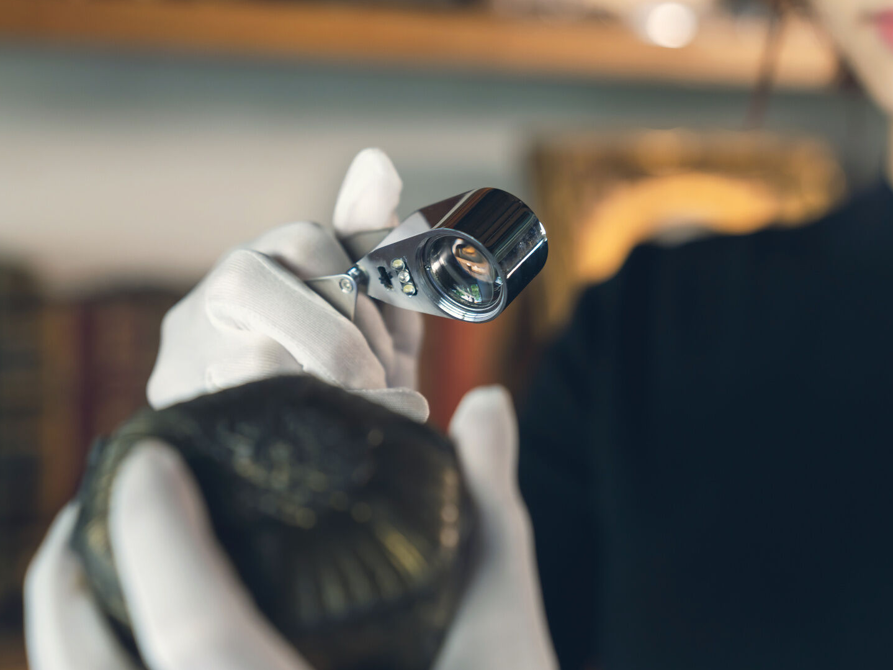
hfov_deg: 28.5
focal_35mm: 68
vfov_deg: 21.6
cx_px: 532
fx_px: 1754
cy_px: 295
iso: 400
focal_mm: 53
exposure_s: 1/160
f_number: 2.8
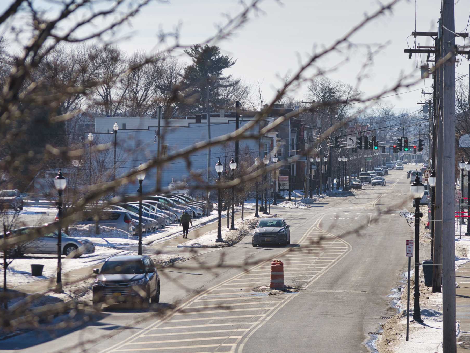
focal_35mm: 179
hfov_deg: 11.0
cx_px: 254
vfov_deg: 8.3
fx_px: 2430
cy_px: 176
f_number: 5.6
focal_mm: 110
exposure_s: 1/2000
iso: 200
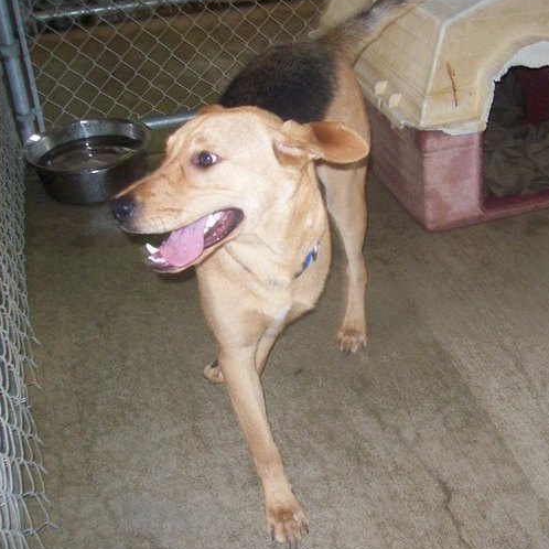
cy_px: 272
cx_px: 416
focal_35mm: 49
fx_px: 879
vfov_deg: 34.7
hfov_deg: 33.9
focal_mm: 6
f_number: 2.7
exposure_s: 1/64
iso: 200
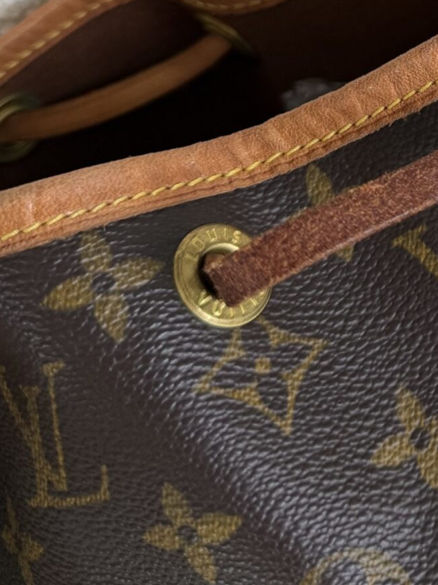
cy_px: -76
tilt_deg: -59.1
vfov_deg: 25.5
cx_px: 620
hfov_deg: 18.9
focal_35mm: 70
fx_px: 1182
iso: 80
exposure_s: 1/121
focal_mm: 6.76
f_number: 1.78
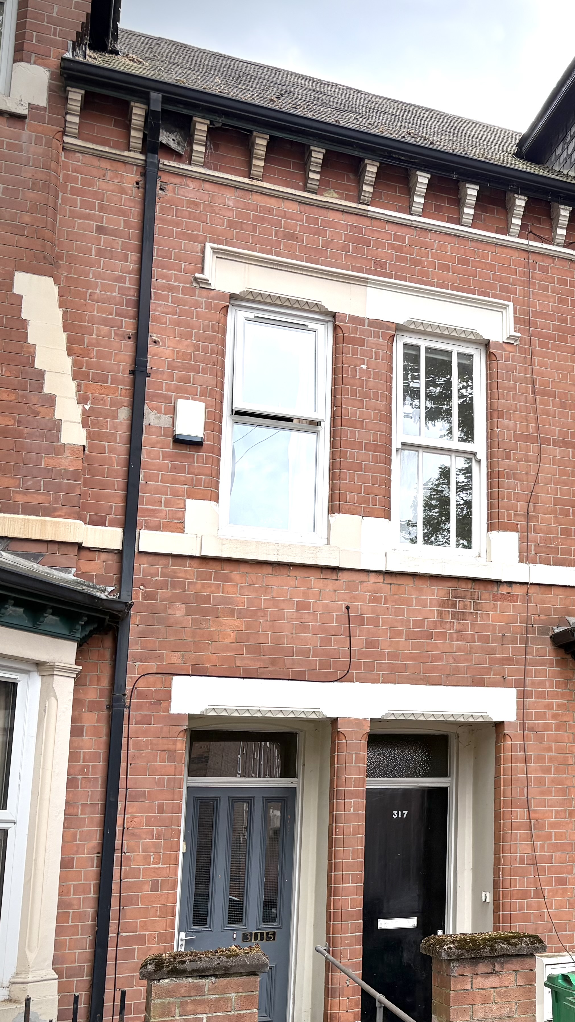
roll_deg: +2.7
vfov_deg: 45.3
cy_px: 600
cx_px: 689
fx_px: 1220
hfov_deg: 24.1
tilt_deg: +10.6
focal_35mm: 45
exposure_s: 1/395
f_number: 1.6
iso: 64
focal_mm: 5.96
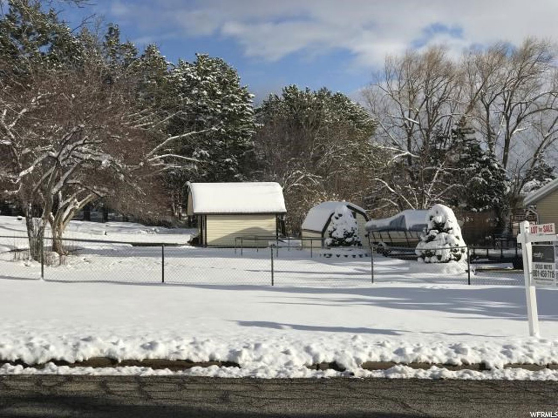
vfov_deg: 25.7
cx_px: 279
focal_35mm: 57
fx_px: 919
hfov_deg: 33.8
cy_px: 209
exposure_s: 1/1623
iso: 20
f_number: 2.8
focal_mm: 6.6
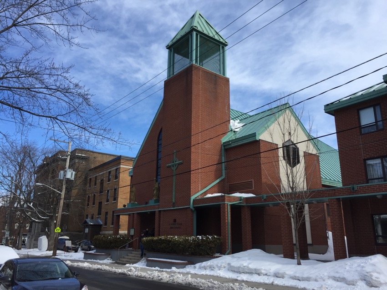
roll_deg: -1.4
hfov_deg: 61.6
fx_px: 324
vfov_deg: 48.2
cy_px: 145
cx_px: 194
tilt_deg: +14.5
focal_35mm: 29
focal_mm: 4.15
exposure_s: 1/1582
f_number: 2.2
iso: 32
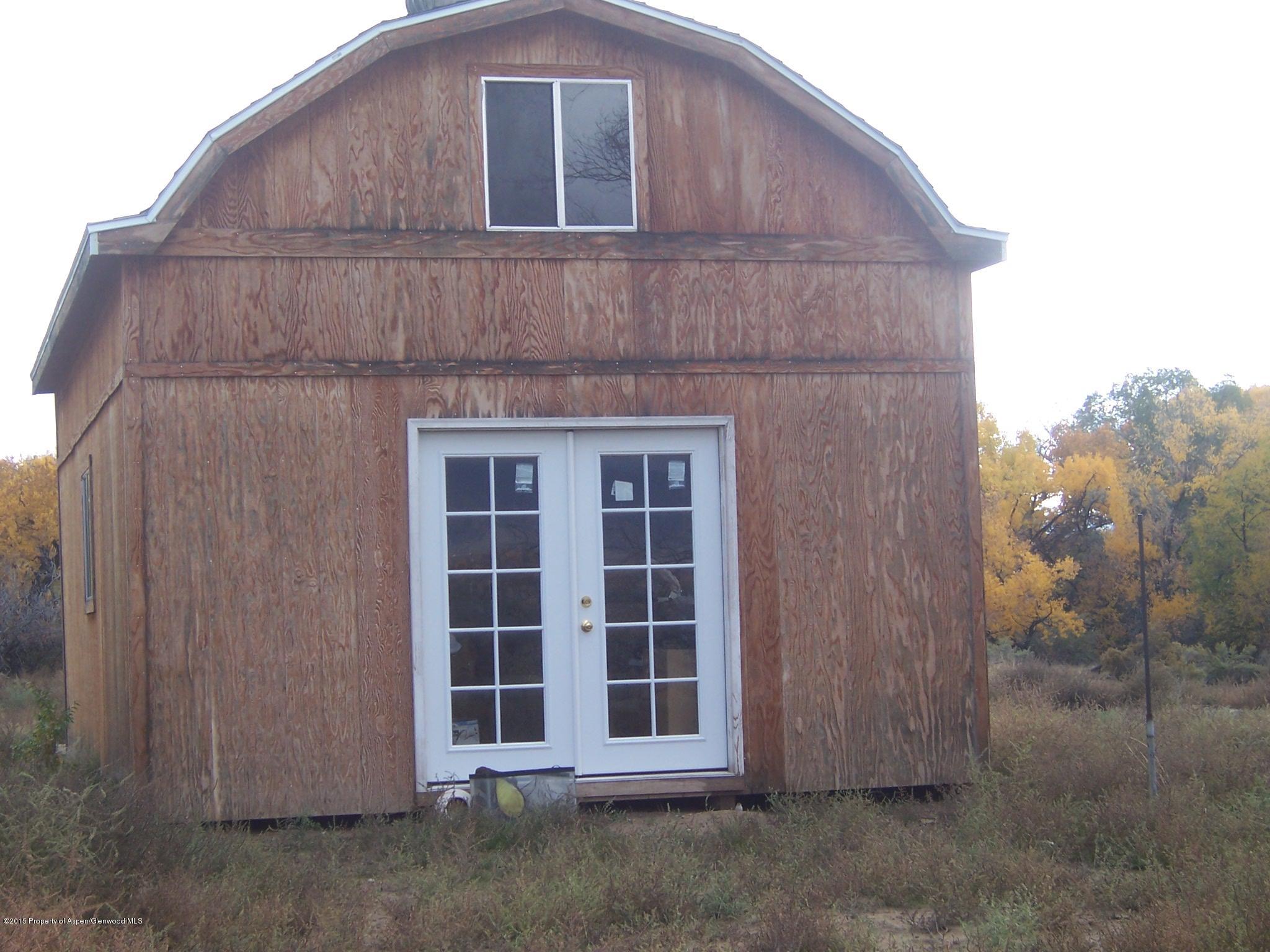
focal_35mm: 66
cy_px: 476
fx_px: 2421
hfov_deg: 29.4
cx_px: 635
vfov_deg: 22.3
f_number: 4
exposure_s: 1/250
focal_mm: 11
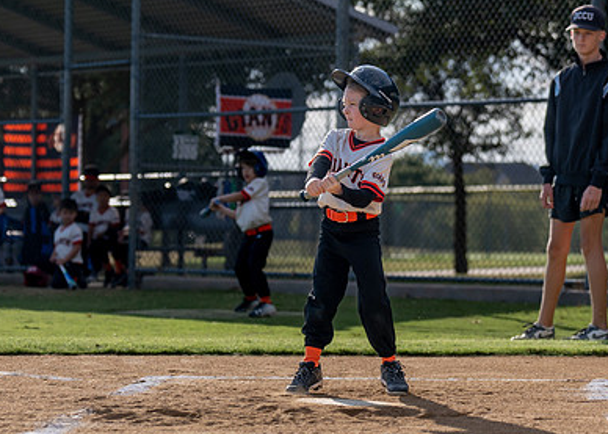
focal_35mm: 153
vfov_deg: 9.4
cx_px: 291
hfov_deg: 13.1
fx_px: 2641
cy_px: 229
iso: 100
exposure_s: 1/1600
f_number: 2.8
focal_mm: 79
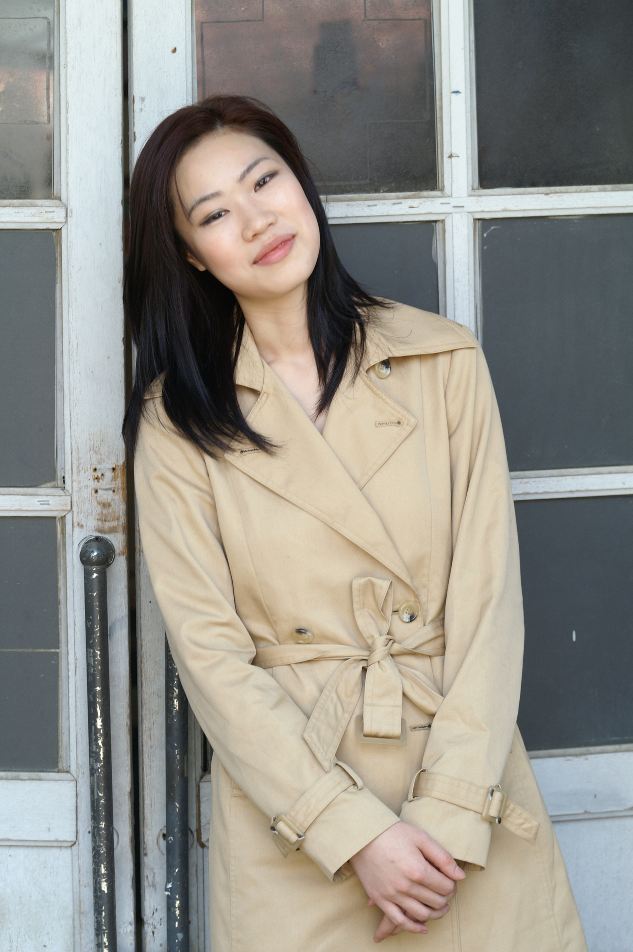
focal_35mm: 120
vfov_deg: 17.1
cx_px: 316
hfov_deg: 11.4
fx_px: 3171
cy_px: 476
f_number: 5.6
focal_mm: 80
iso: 200
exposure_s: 1/80
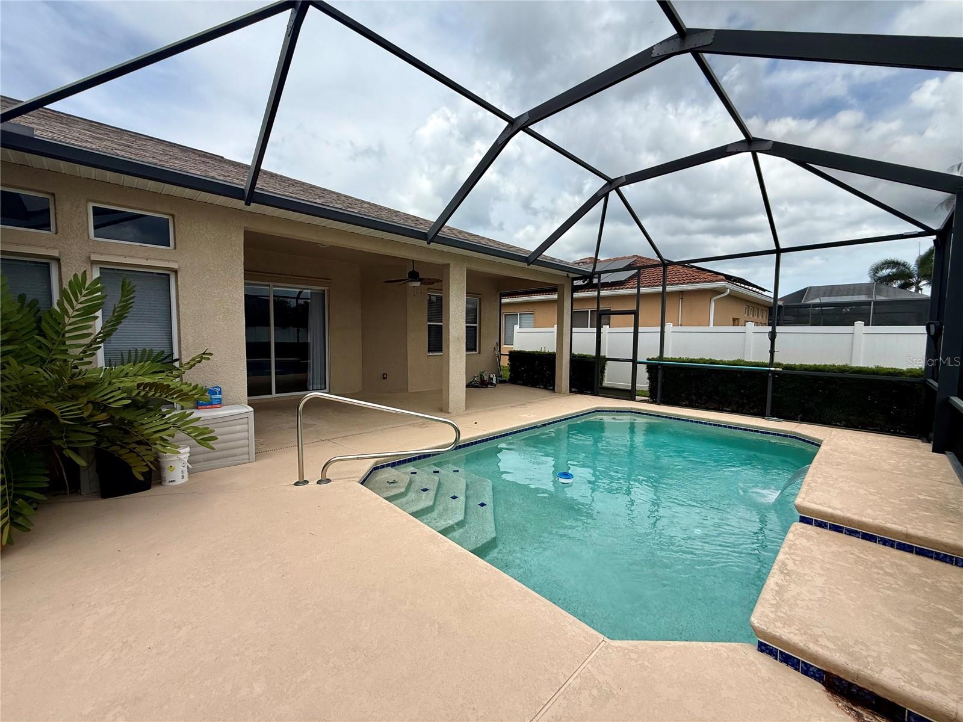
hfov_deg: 102.1
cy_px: 361
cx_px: 482
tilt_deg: -3.9
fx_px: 389
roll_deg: -1.2
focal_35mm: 14
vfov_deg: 85.7
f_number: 2.2
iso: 50
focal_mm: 2.22
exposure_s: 1/1259
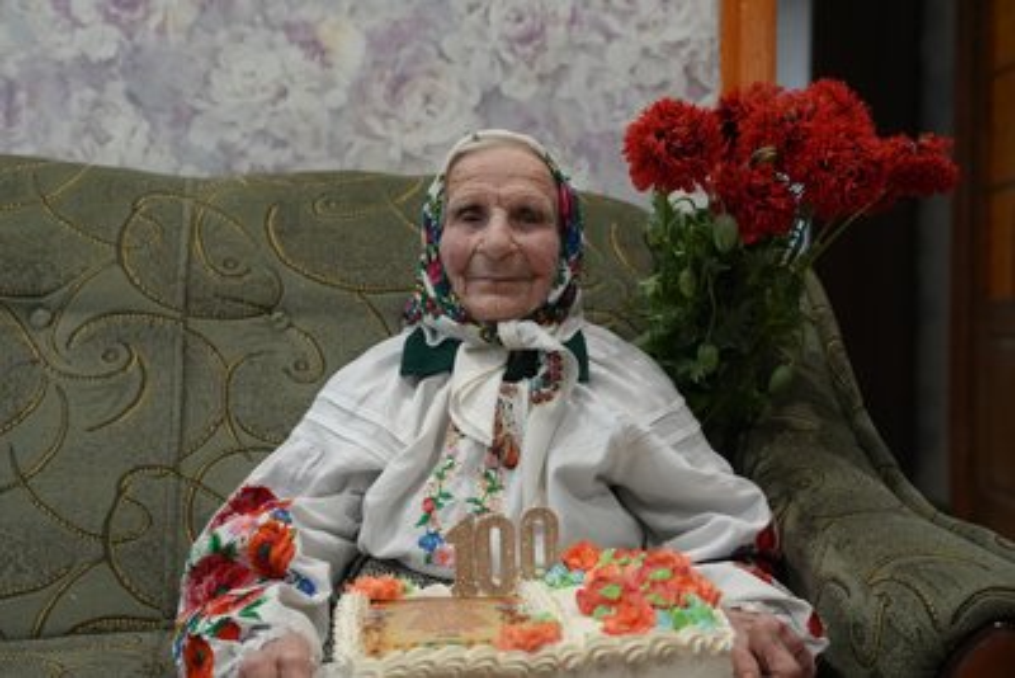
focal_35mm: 50
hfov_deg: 39.6
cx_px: 508
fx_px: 1410
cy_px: 339
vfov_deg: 27.0
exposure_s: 1/160
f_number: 4
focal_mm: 50
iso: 8000
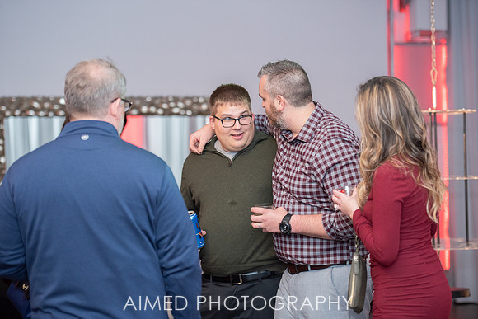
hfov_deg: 21.9
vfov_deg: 14.7
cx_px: 239
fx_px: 1236
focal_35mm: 93
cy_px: 160
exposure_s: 1/200
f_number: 2.8
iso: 1600
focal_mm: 92
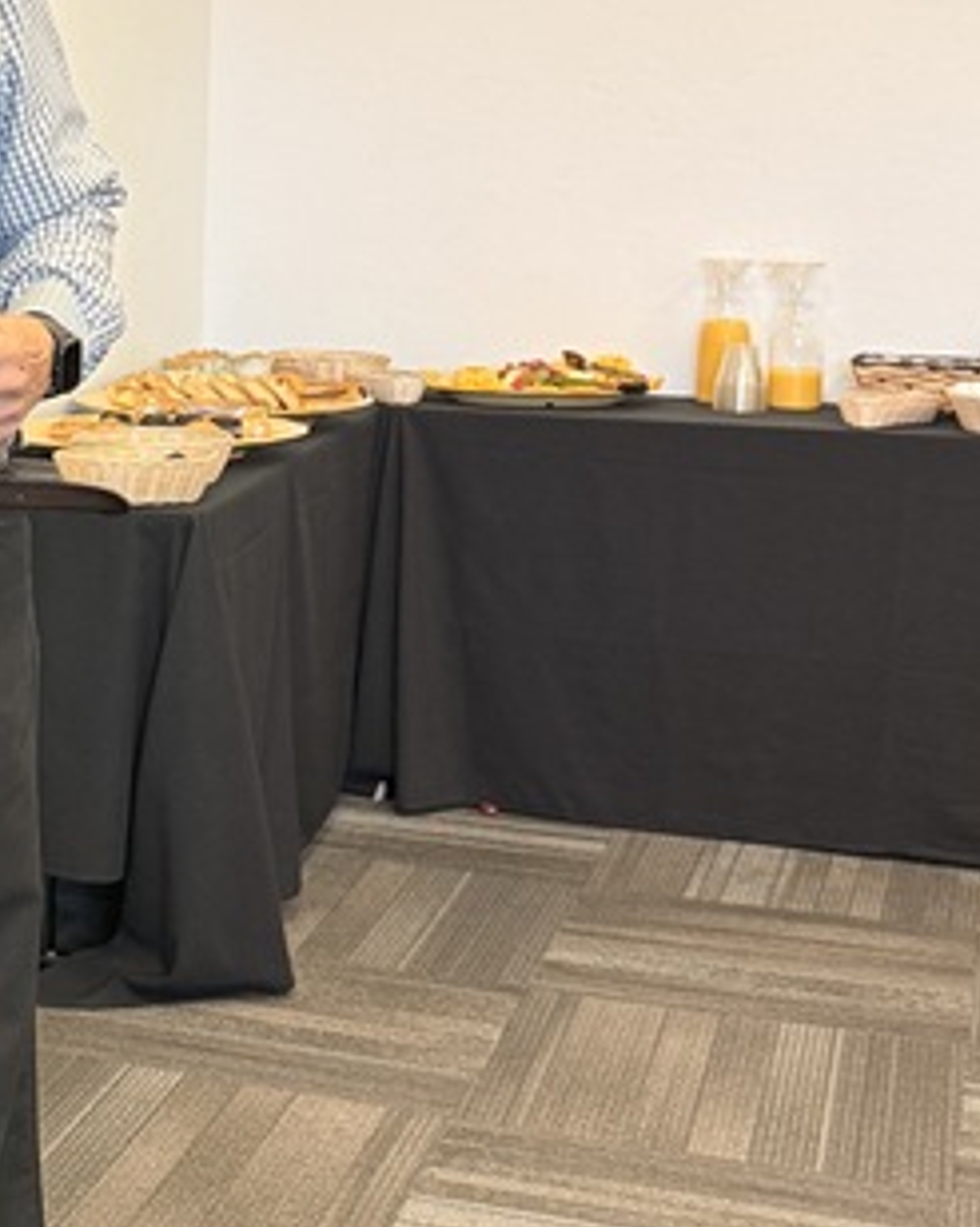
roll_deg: +0.5
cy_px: 398
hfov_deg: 17.9
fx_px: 2831
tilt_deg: -6.6
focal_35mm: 78
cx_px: -402
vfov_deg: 24.3
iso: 320
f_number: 1.78
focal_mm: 6.76
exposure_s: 1/60
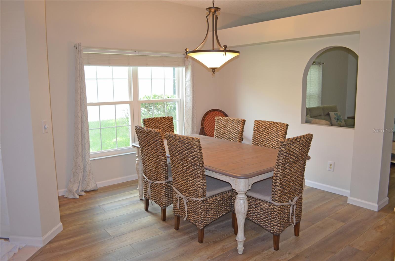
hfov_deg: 67.5
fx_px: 296
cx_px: 198
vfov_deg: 47.7
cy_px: 130
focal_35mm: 27
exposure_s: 1/30
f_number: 3.5
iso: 200
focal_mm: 18
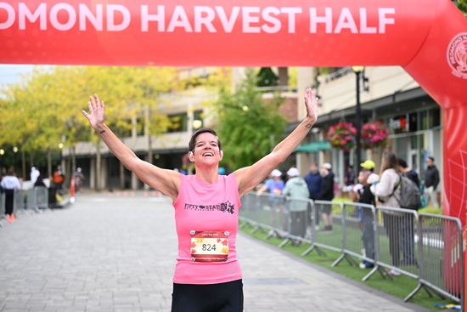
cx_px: 234
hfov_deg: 28.8
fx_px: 908
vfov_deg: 19.5
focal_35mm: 70
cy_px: 156
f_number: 2.8
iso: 640
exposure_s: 1/2000
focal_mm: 70
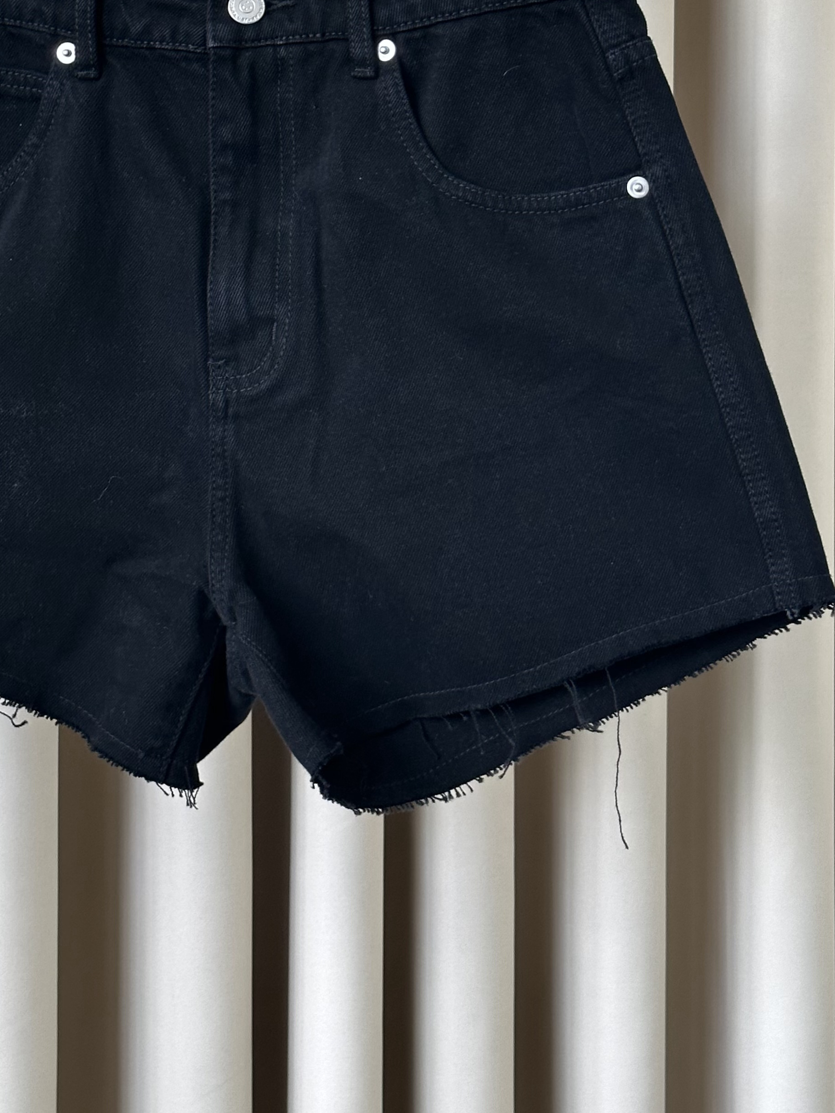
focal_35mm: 76
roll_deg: -0.6
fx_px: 2444
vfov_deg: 25.4
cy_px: 276
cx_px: 279
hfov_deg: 19.3
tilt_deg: -2.5
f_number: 1.78
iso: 80
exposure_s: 1/106
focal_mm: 6.86
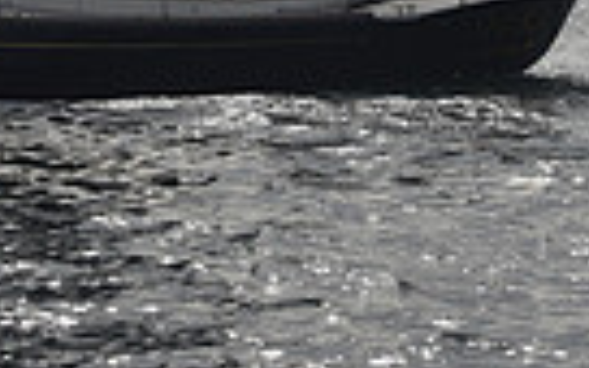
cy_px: -862
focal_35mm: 304
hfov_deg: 6.9
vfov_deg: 4.1
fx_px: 4880
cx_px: -24
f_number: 11
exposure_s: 1/1000
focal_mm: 70
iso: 320
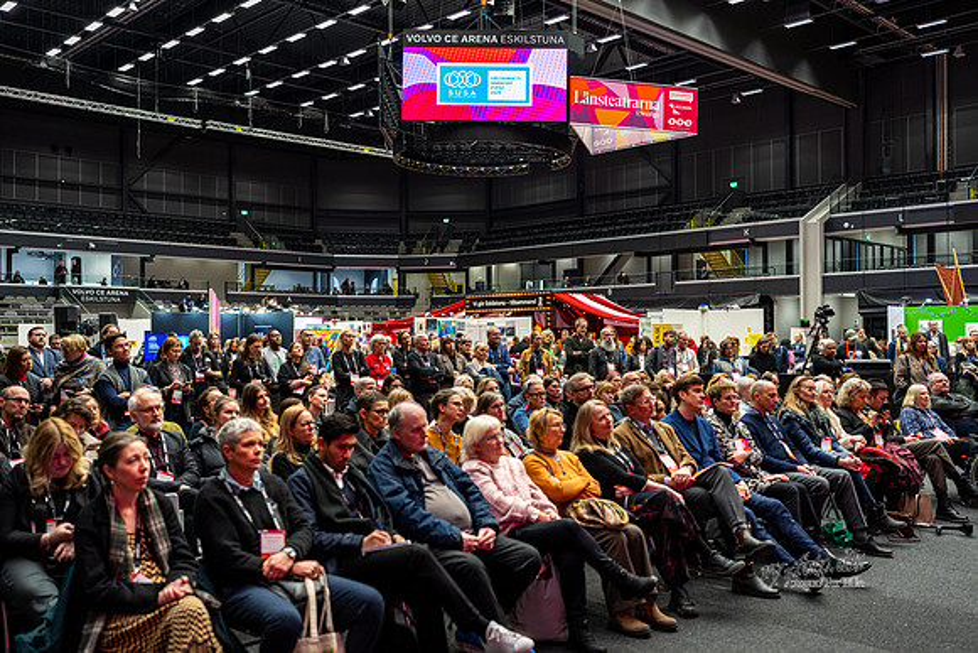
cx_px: 489
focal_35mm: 35
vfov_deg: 37.9
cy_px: 326
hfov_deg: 54.4
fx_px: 951
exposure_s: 1/200
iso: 800
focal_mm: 35
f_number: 2
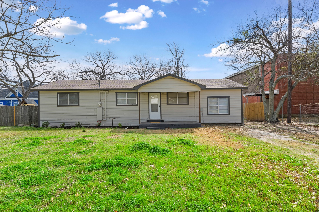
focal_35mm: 20
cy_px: 106
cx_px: 160
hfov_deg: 84.0
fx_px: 177
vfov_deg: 61.9
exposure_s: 1/320
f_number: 9
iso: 250
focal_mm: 20
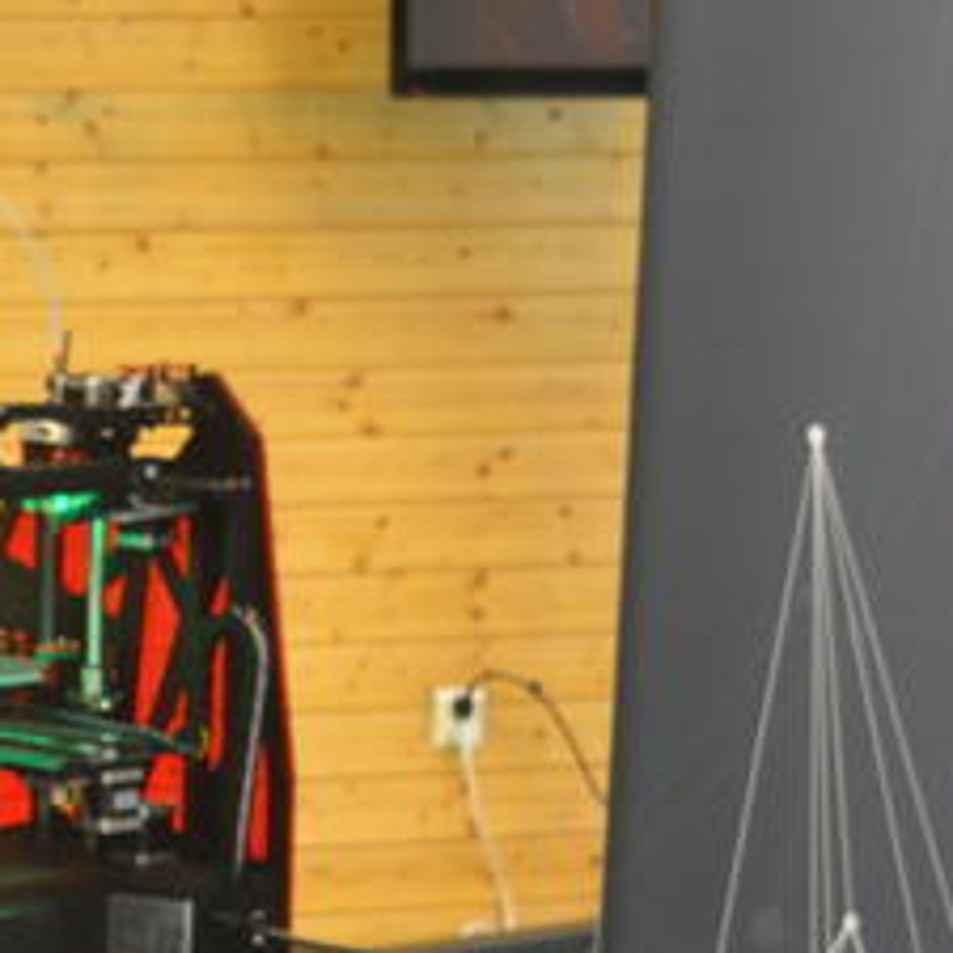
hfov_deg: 9.4
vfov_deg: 9.6
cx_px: -457
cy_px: 1031
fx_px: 5638
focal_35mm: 181
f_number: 4.5
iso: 800
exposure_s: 1/40
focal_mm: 32
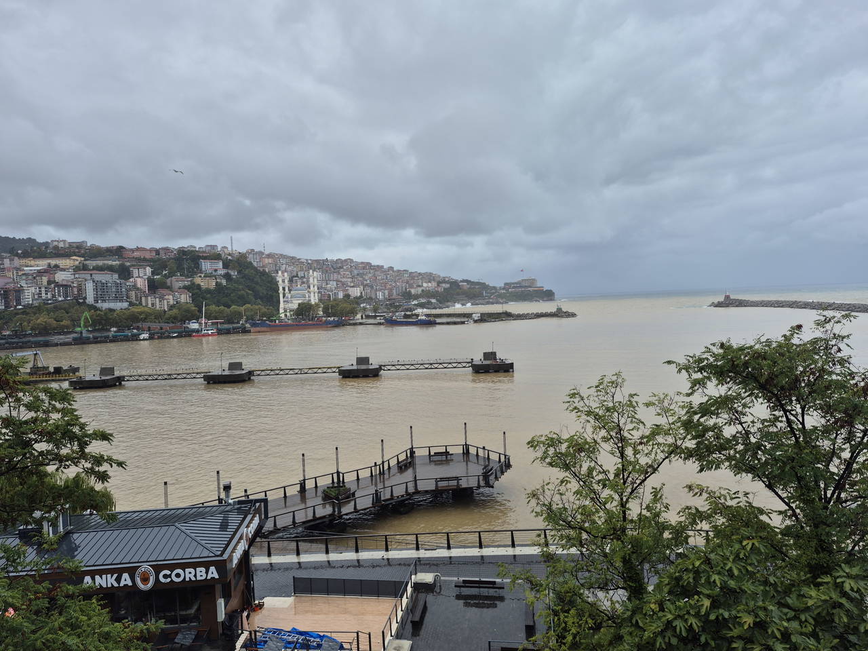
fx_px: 577
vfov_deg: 58.9
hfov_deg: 73.9
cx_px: 434
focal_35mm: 23
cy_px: 326
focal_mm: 5.4
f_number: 1.8
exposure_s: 1/417
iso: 25
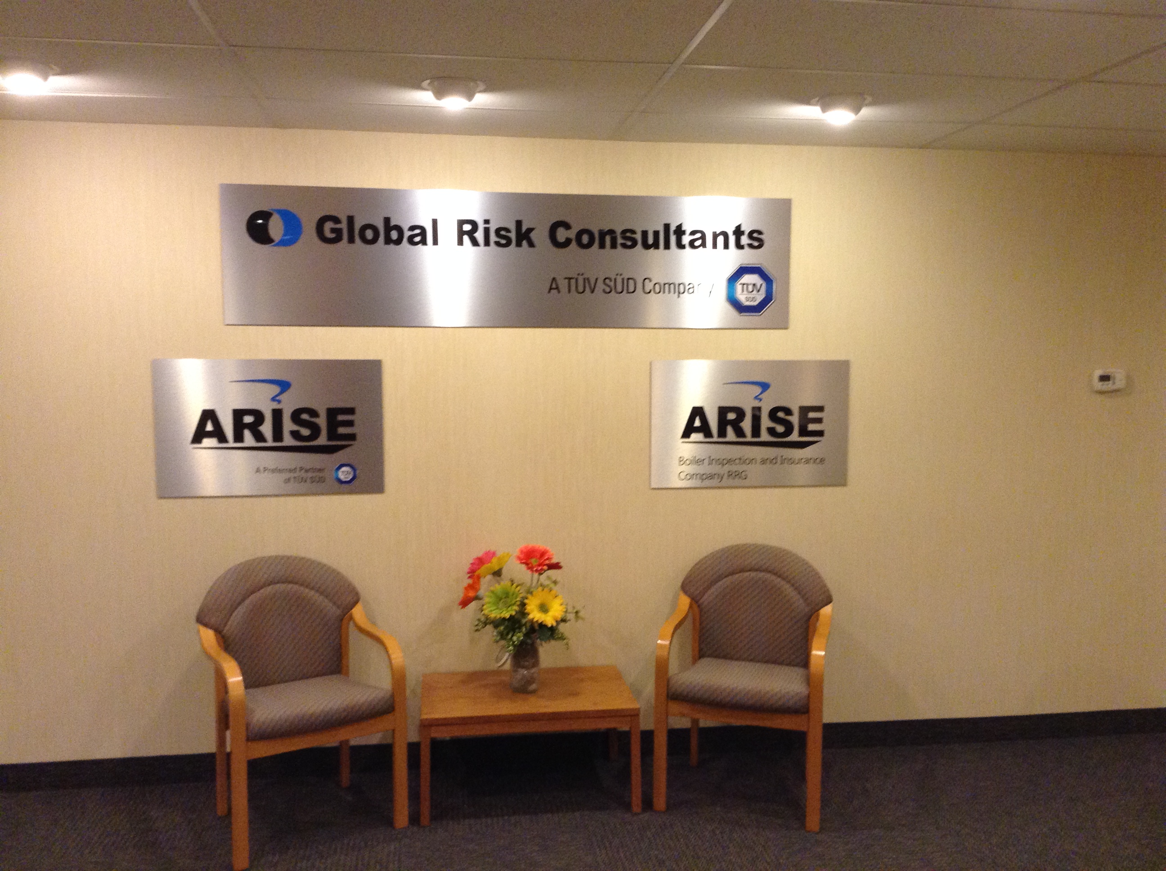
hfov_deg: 55.4
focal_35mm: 33
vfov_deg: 42.8
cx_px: 583
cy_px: 436
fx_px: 1110
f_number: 2.4
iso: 160
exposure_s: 1/24
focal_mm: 3.3
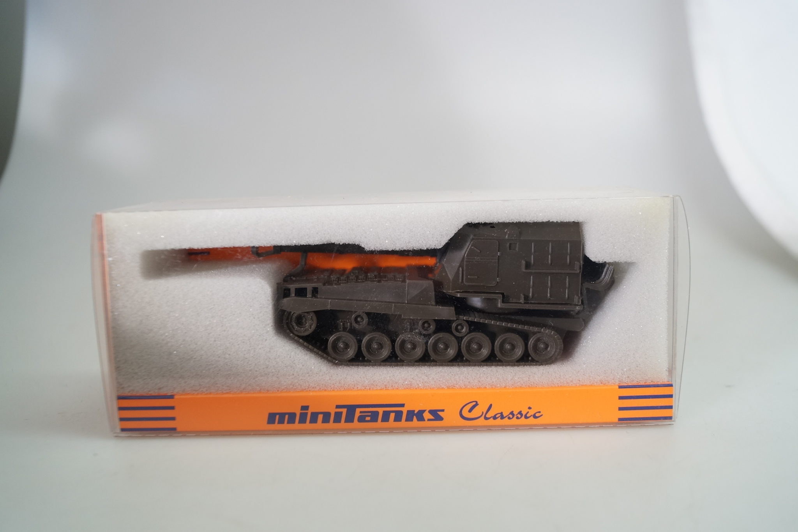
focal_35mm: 36
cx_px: 399
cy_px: 266
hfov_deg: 53.1
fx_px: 798
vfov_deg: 36.9
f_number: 4
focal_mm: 24
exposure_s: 1/160
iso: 640
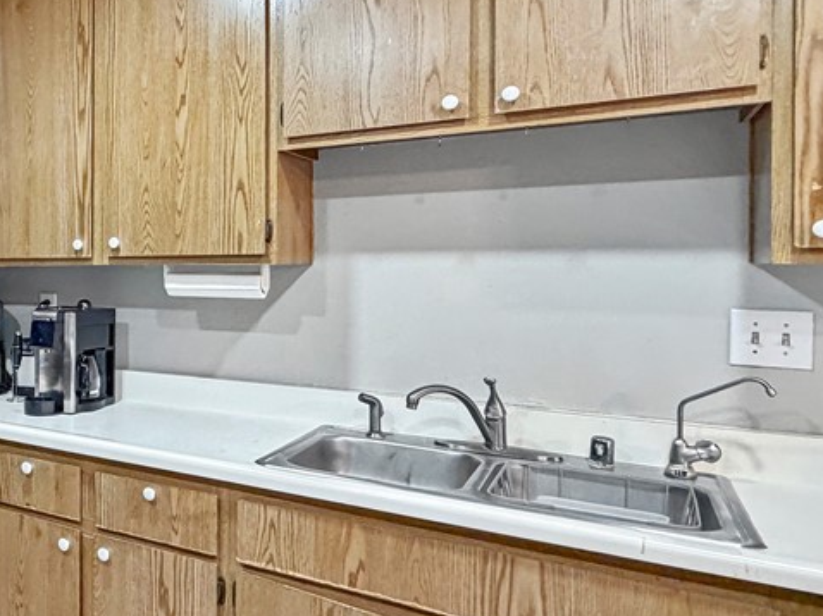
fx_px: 713
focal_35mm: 30
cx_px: 10
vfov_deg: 46.6
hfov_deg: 49.6
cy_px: 361
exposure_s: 1/60
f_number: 2.2
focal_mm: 2.22
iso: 400
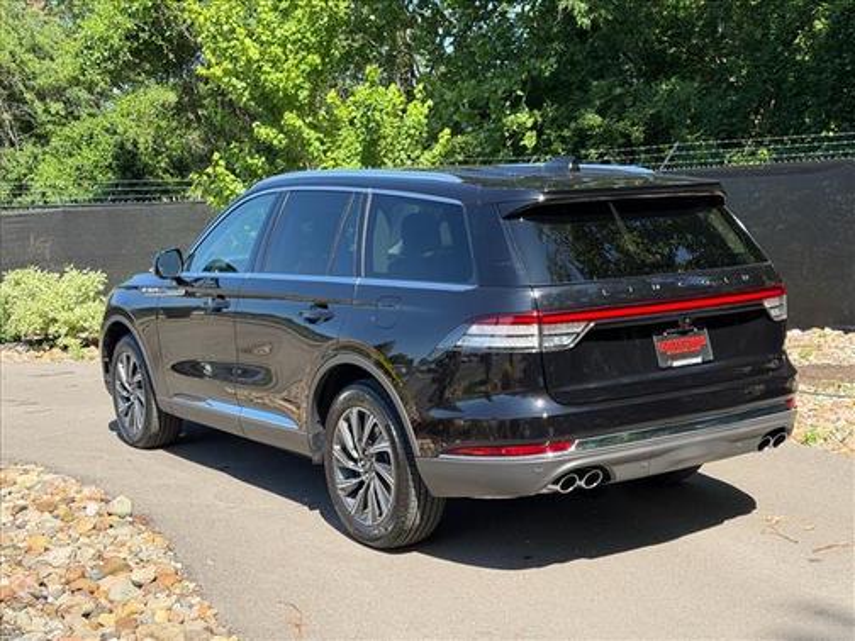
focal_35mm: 48
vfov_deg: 30.3
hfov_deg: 39.7
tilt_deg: -2.0
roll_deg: +2.9
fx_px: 1186
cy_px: 320
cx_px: 428
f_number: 1.78
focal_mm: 6.76
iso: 64
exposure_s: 1/1133
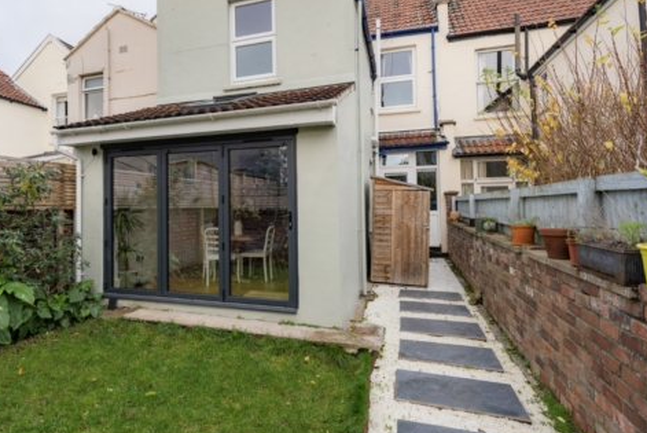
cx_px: 246
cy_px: 178
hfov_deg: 77.2
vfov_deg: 57.0
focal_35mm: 22
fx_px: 396
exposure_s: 1/125
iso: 250
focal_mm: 17
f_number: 4
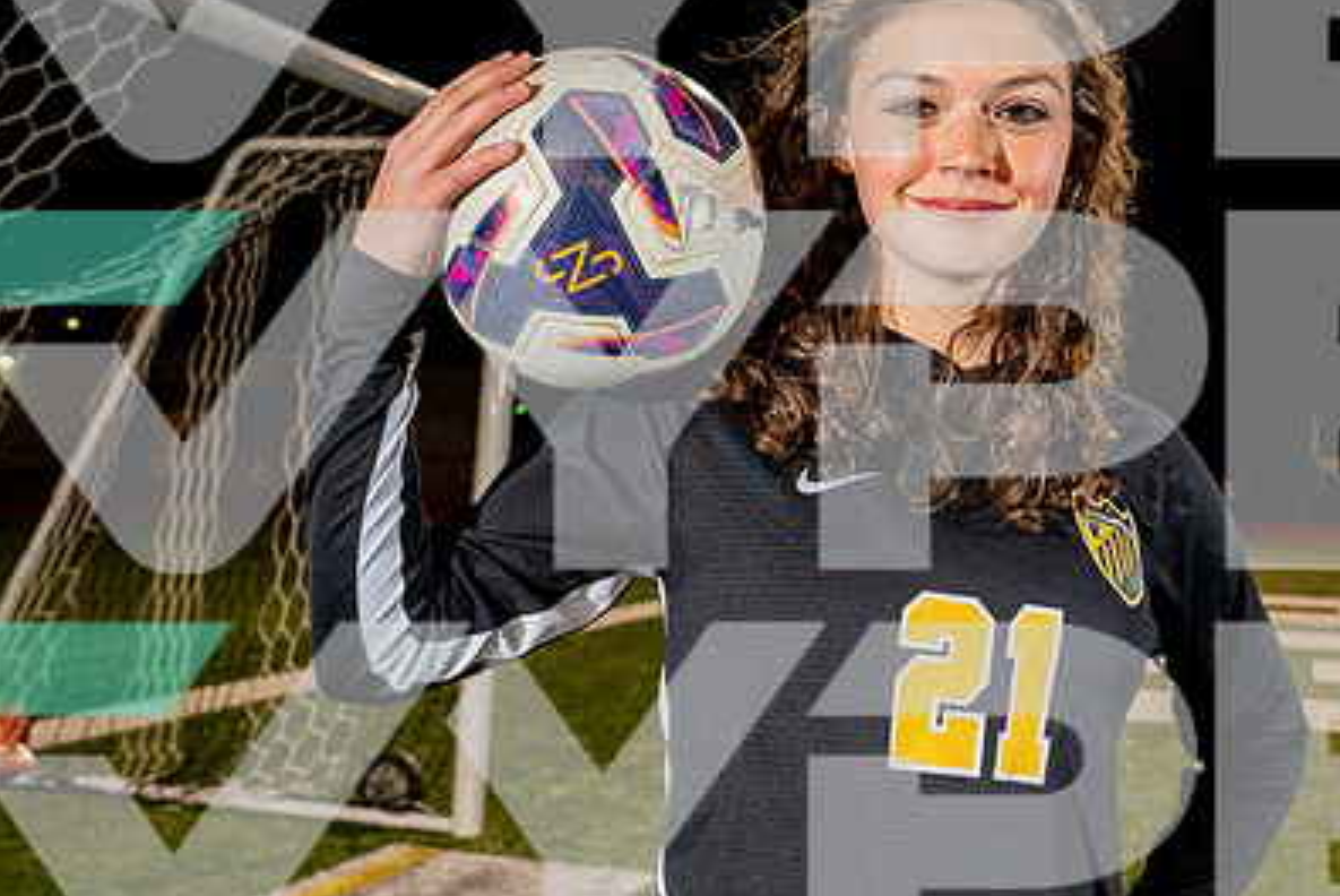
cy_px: 392
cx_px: 753
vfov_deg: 30.5
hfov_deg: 44.4
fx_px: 1639
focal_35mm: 44
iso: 800
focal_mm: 30
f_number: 5.6
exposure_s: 1/250
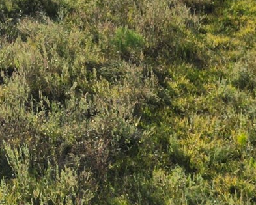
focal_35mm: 122
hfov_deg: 15.0
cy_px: -64
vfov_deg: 12.3
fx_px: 925
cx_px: -76
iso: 110
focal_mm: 6.72
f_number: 1.7
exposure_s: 1/5000
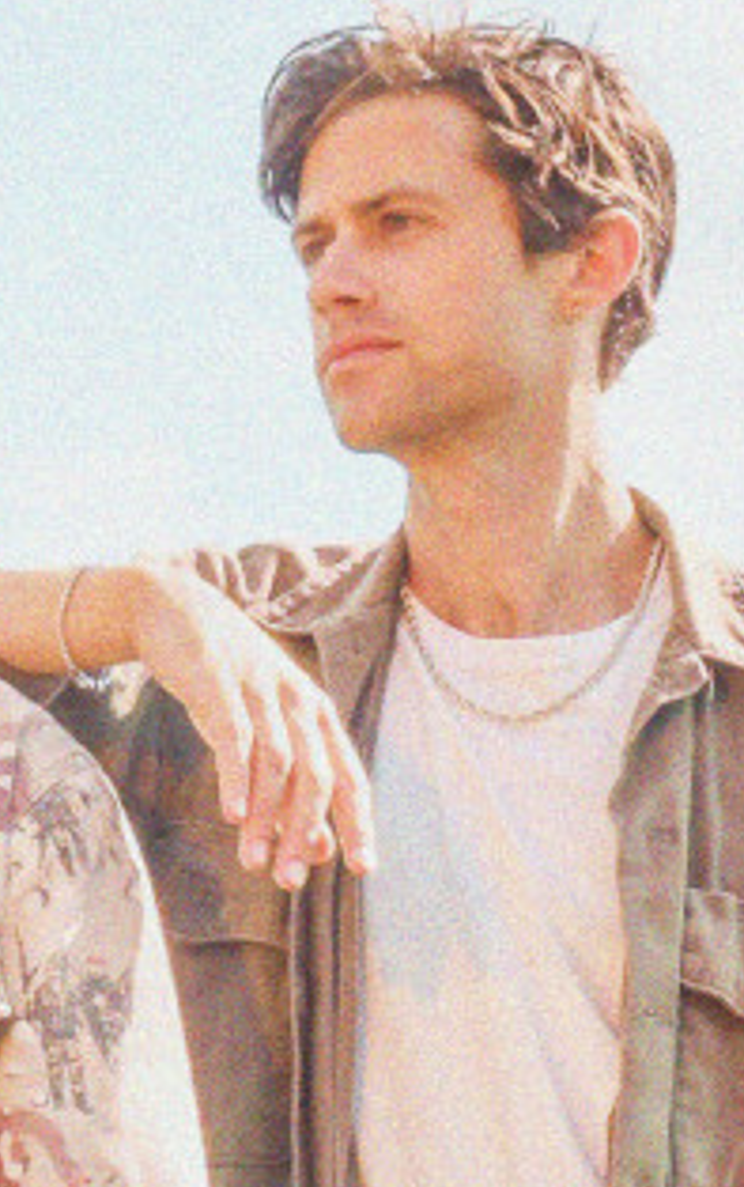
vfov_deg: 11.9
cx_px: -1114
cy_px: 1011
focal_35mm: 175
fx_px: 5662
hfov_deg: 7.0
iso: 400
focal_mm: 27
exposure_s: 1/160
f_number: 16
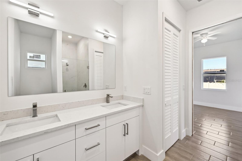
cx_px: 121
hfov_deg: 104.3
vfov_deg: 81.1
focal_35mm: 14
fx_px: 94
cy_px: 80
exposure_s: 1/60
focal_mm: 14
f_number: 8
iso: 400
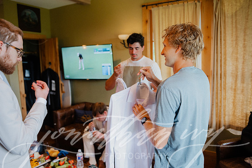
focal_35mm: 29
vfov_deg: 44.9
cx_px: 126
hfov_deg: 63.7
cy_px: 84
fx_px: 203
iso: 1600
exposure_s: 1/250
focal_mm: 29
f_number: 2.8
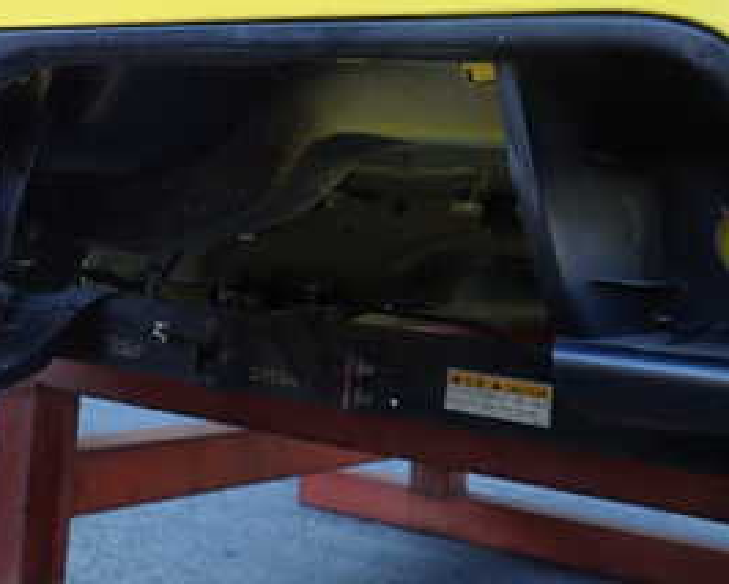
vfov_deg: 26.7
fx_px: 1187
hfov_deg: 33.2
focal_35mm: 55
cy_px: 60
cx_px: 151
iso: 100
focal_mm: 4.5
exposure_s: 1/125
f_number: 2.8
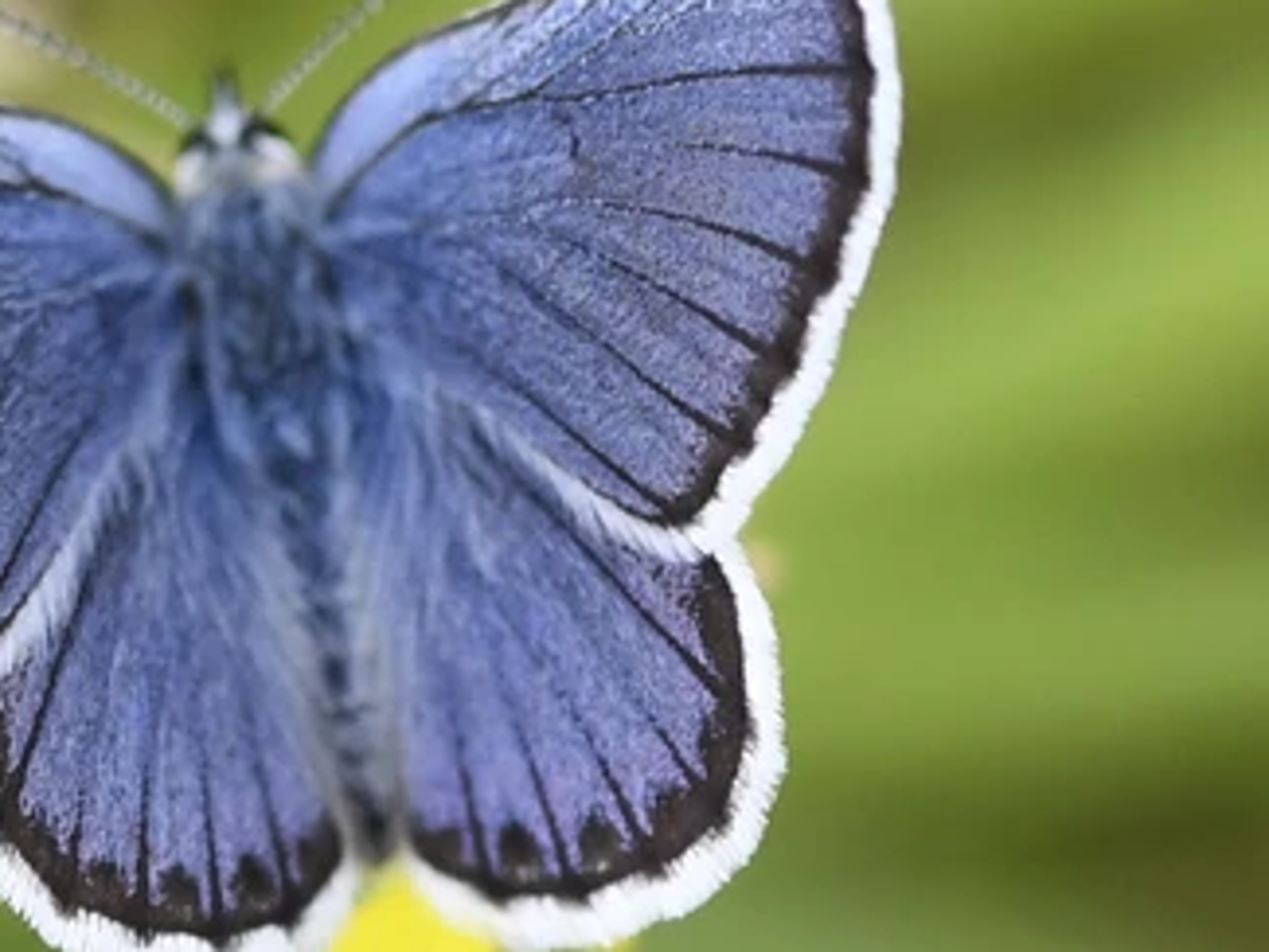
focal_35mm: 297
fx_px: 10892
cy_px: 269
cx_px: 207
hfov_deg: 6.7
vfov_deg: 5.0
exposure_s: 1/500
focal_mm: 105
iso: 400
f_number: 4.5
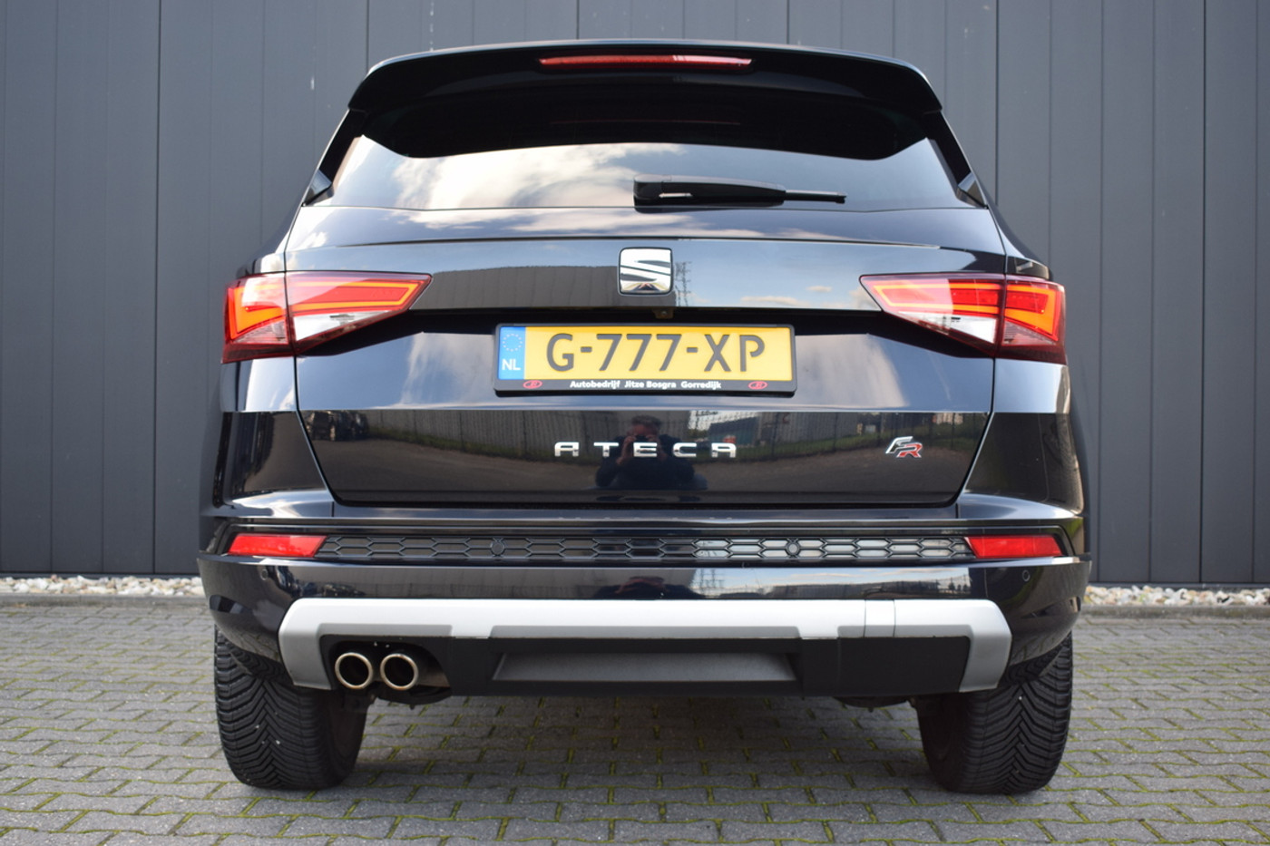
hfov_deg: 45.0
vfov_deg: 30.8
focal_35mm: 44
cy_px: 423
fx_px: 1534
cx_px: 635
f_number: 5.6
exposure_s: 1/125
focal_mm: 29
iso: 400
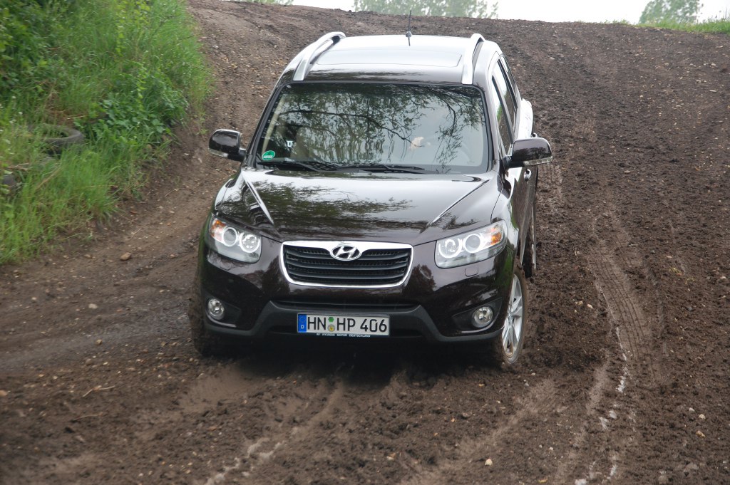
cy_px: 242
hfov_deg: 12.5
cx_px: 365
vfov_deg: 8.3
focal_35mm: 165
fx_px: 3343
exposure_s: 1/320
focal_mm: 110
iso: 400
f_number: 5.6
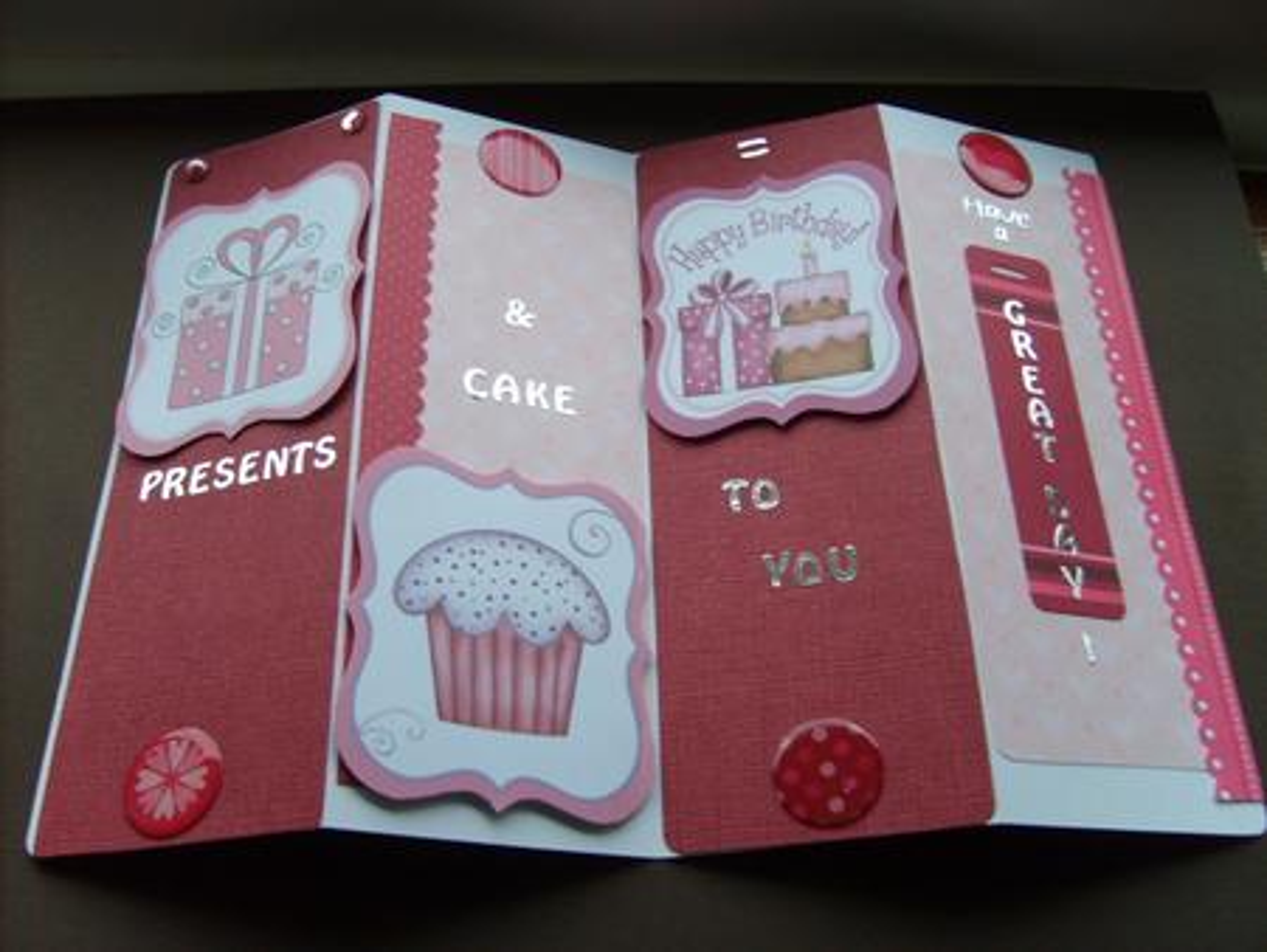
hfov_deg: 52.6
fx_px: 1282
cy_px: 476
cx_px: 634
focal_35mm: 35
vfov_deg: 40.7
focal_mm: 5.8
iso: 73
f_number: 2.8
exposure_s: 1/30
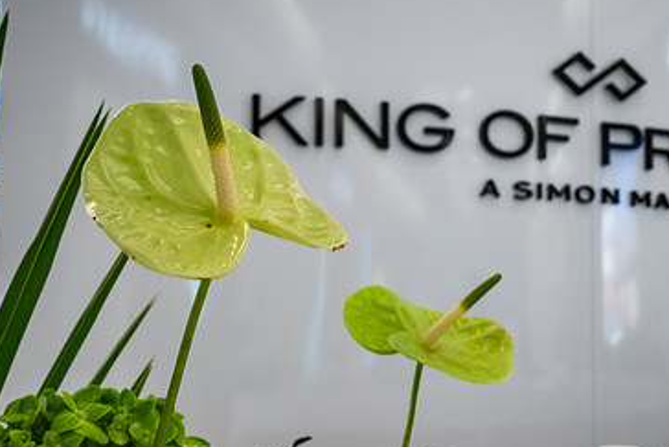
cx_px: 434
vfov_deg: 24.6
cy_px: 255
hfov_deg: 35.9
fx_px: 1022
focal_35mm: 55
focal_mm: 34.5
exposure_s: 1/15
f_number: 14
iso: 1000
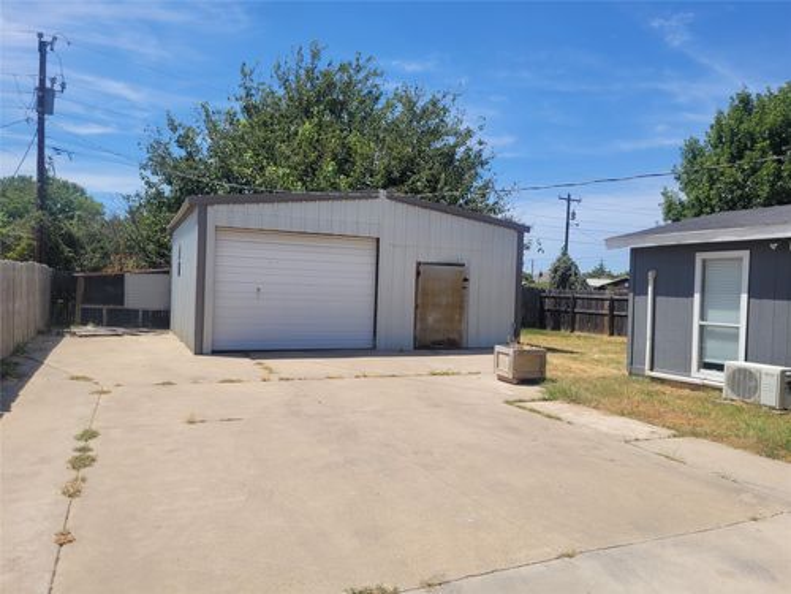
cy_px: 297
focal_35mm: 26
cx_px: 396
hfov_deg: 67.3
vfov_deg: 53.1
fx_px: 594
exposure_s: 1/2969
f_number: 1.8
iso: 40
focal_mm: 5.4
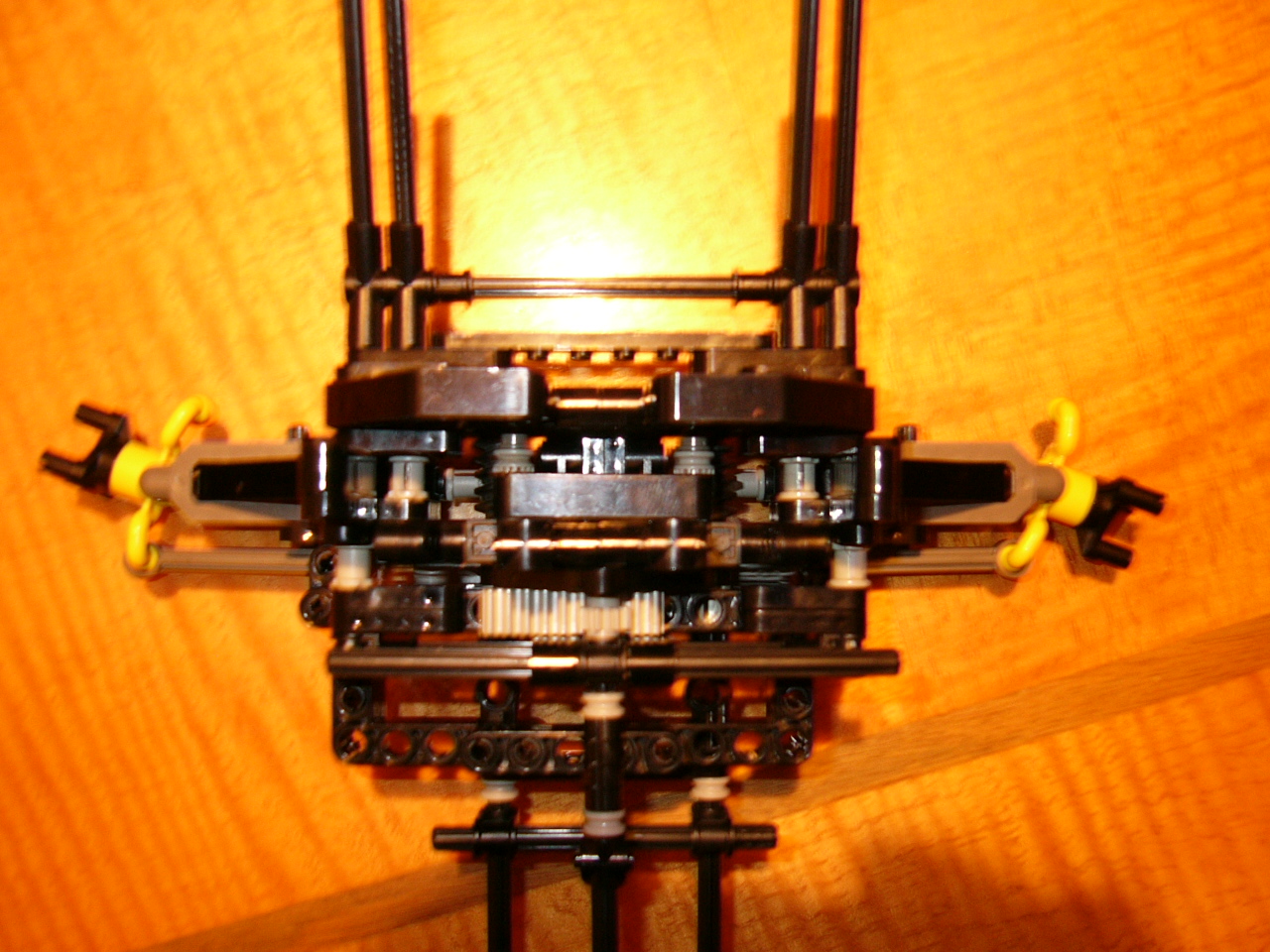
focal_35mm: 35
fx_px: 1284
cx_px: 635
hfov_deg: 52.6
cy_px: 476
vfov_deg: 40.7
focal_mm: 5.8
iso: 100
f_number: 2.8
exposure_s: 1/1.6
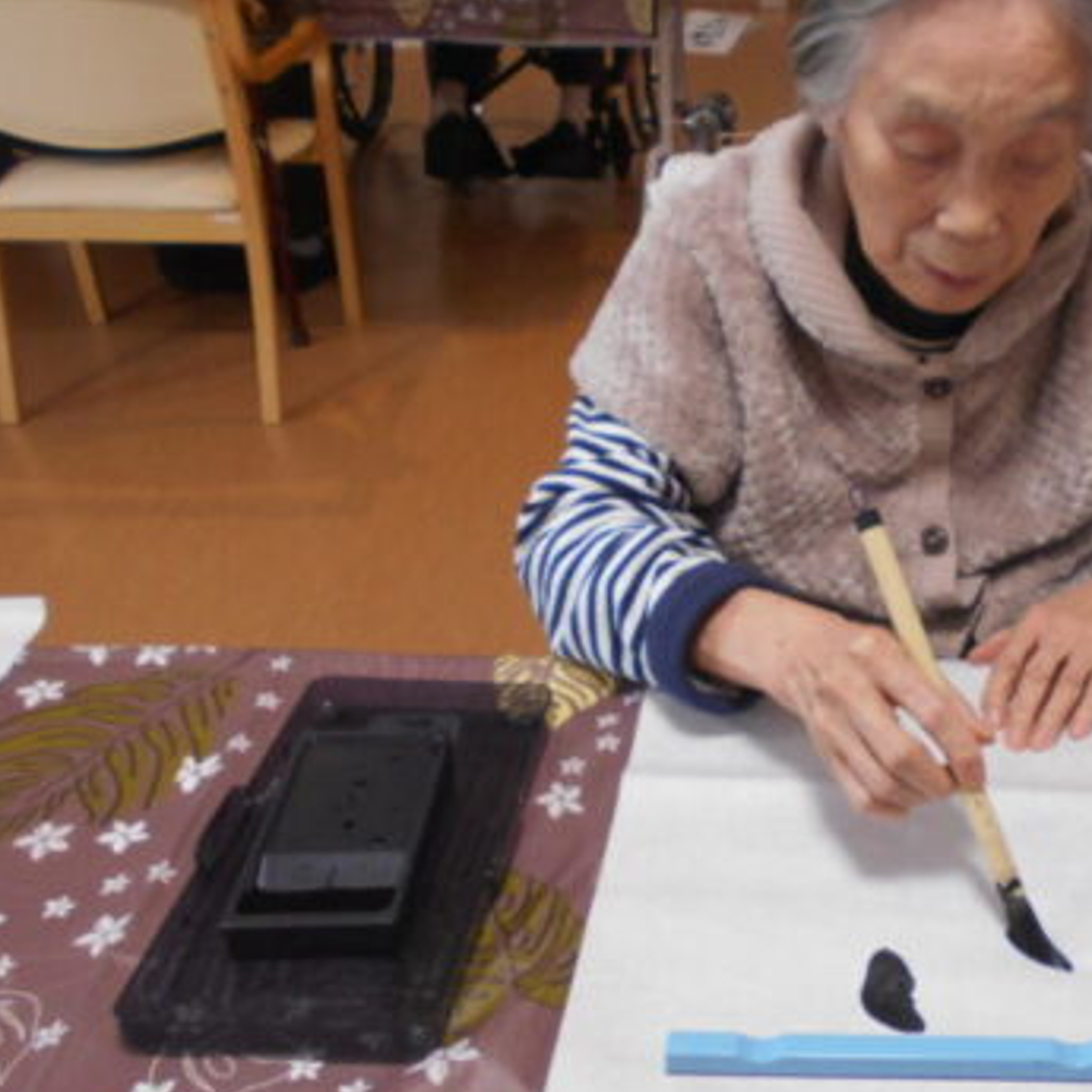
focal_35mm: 40
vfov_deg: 41.9
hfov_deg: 39.5
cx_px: 937
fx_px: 1428
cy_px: 557
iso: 160
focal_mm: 4.6
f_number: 3.2
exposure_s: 1/30
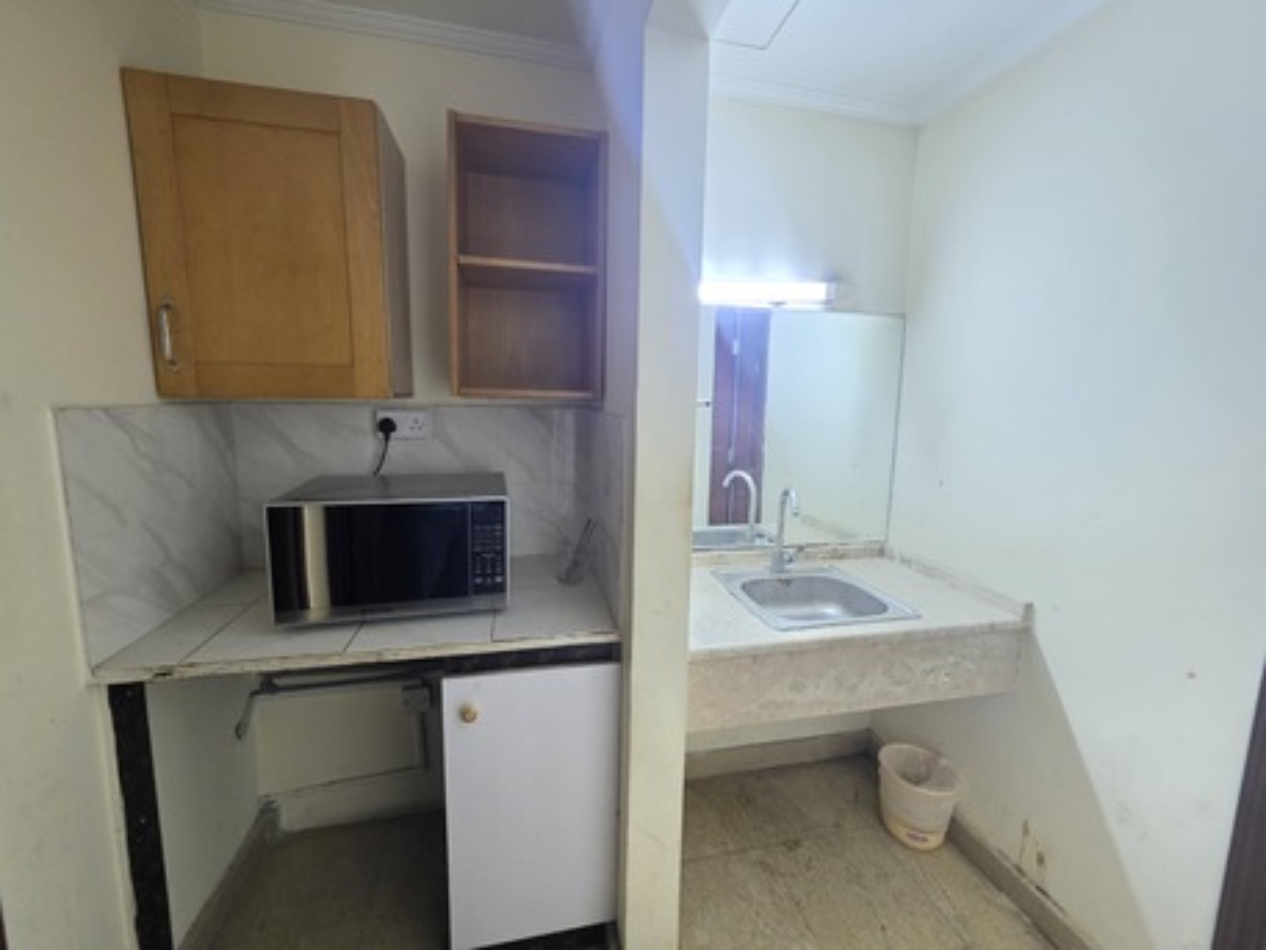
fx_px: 476
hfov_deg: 106.2
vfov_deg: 89.9
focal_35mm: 13
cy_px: 475
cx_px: 633
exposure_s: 1/50
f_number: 1.9
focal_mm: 2.2
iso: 640
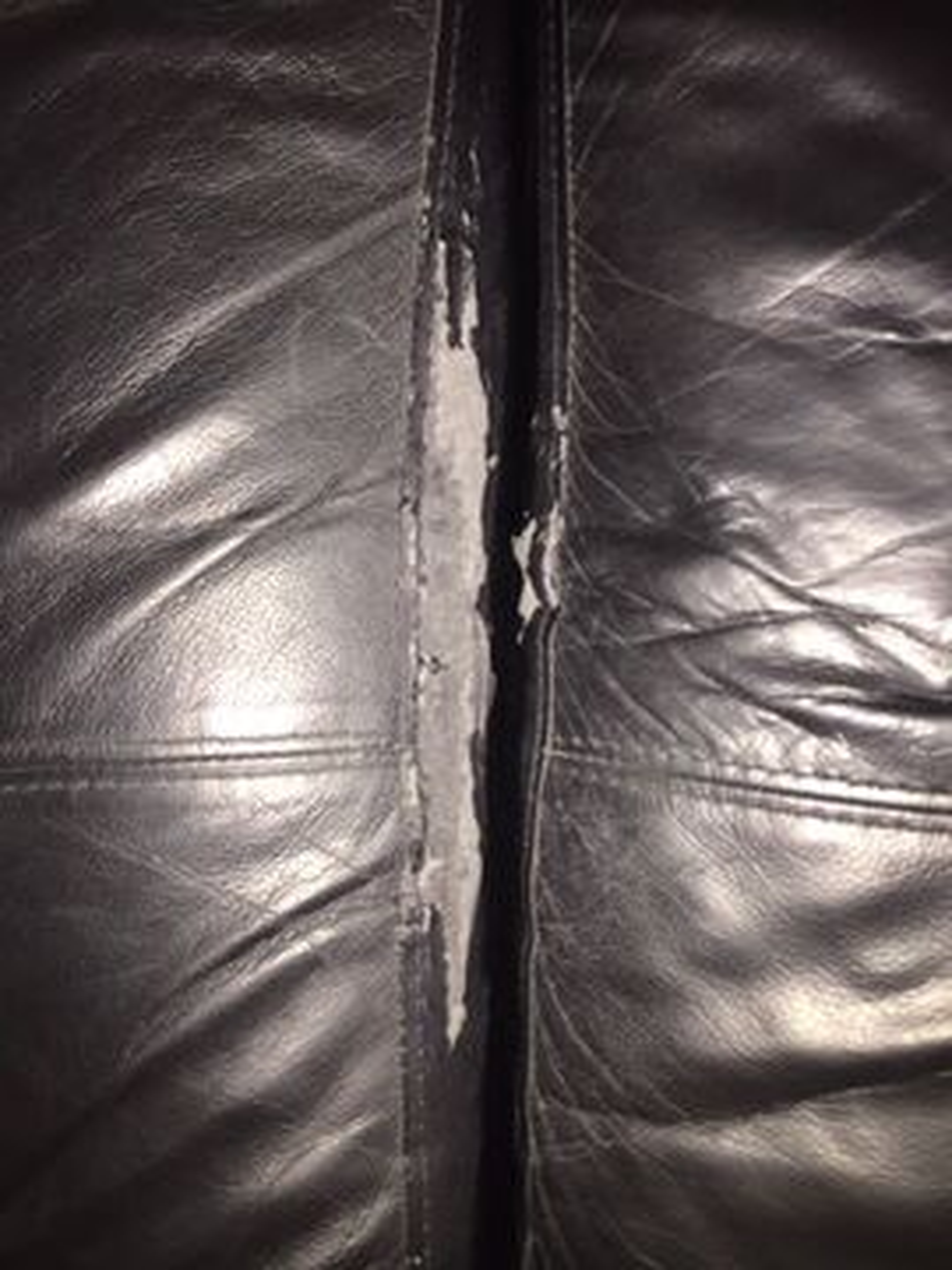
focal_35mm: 29
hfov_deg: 48.2
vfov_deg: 61.7
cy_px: 635
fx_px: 1063
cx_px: 476
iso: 64
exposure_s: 1/17
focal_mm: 4.15
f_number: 2.2
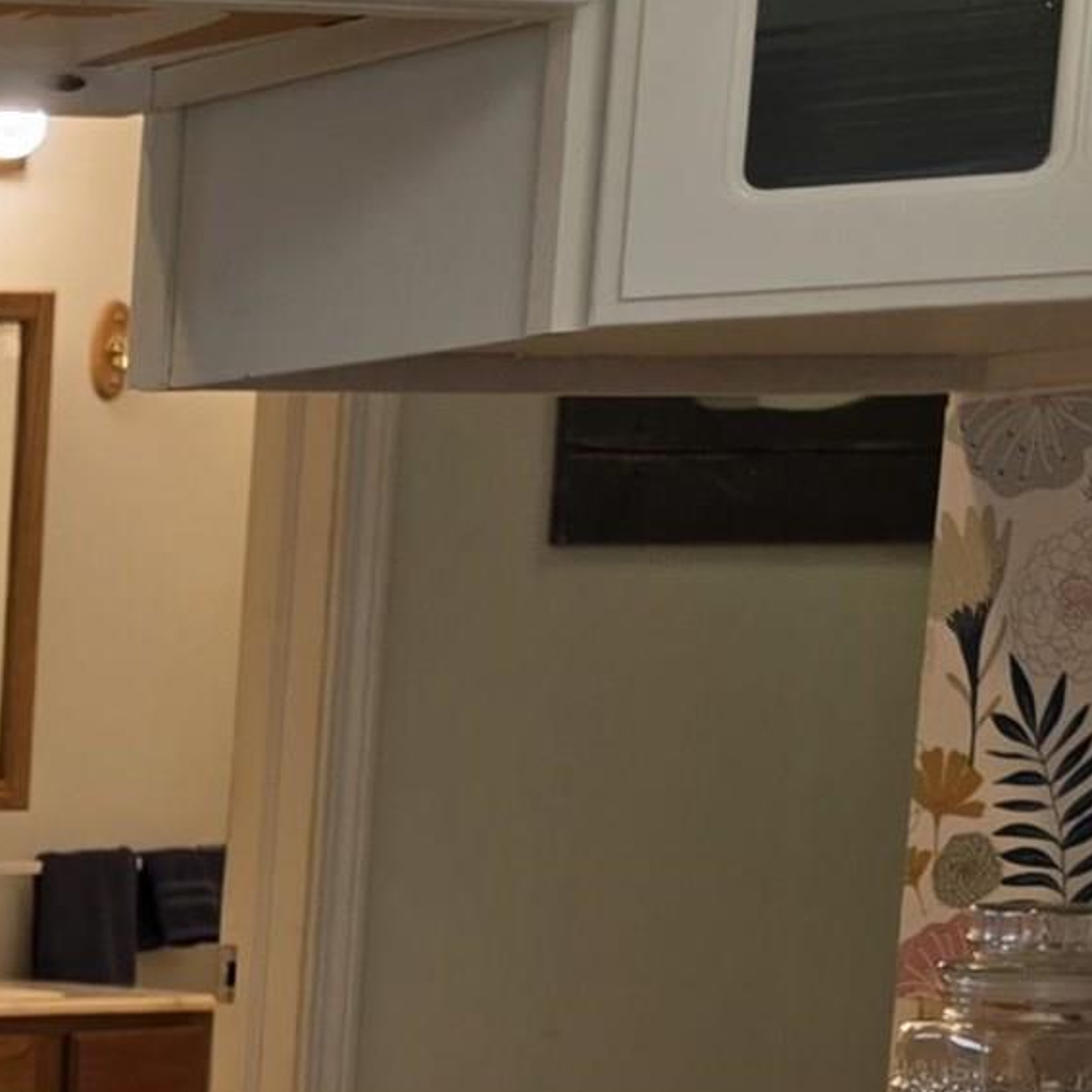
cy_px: 1352
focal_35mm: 110
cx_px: -1550
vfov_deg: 15.2
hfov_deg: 12.4
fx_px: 3926
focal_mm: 6.3
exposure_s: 1/120
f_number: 1.7
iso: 50
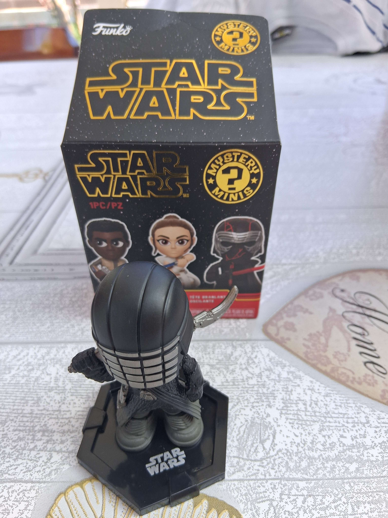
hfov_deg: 53.1
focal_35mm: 26
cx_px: 194
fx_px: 389
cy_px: 259
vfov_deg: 67.3
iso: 80
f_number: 1.8
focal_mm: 3.98
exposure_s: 1/100
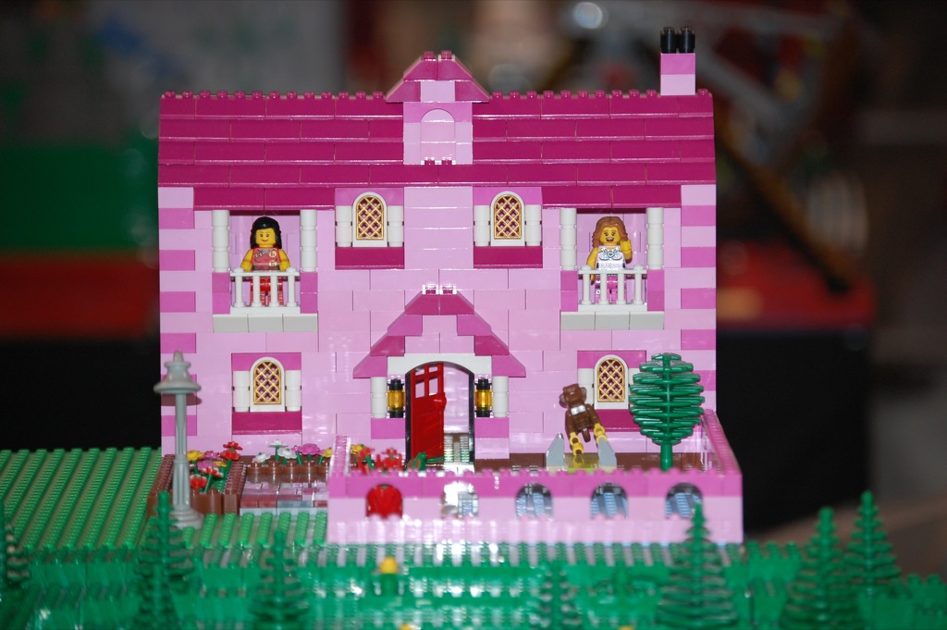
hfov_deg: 13.7
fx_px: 3943
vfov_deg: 9.1
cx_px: 474
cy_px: 315
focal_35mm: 150
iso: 400
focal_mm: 100
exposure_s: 1/60
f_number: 4.8
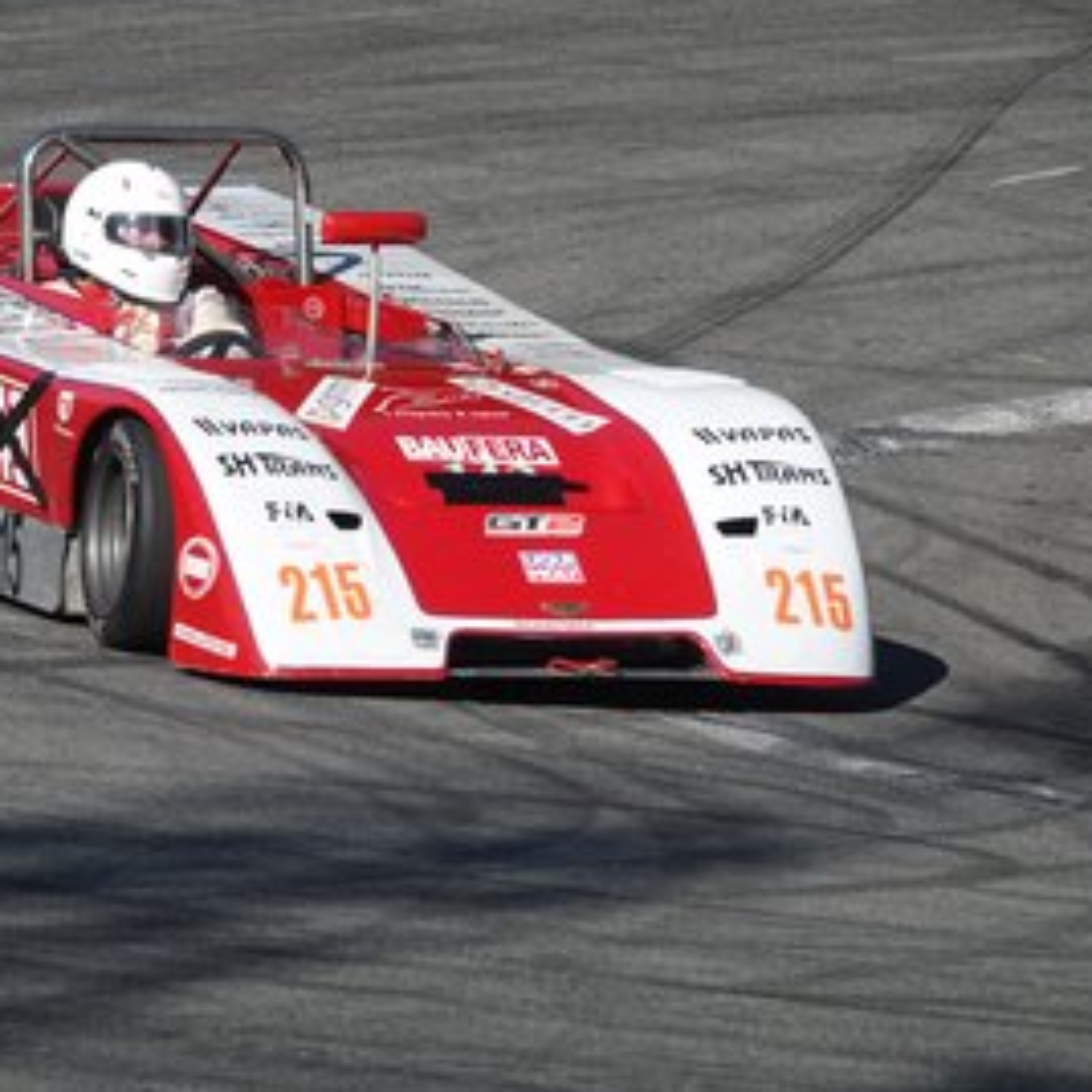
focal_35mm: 380
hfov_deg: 4.6
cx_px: 310
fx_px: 13562
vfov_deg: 4.6
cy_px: 489
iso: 100
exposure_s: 1/800
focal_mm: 97.49
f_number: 4.5
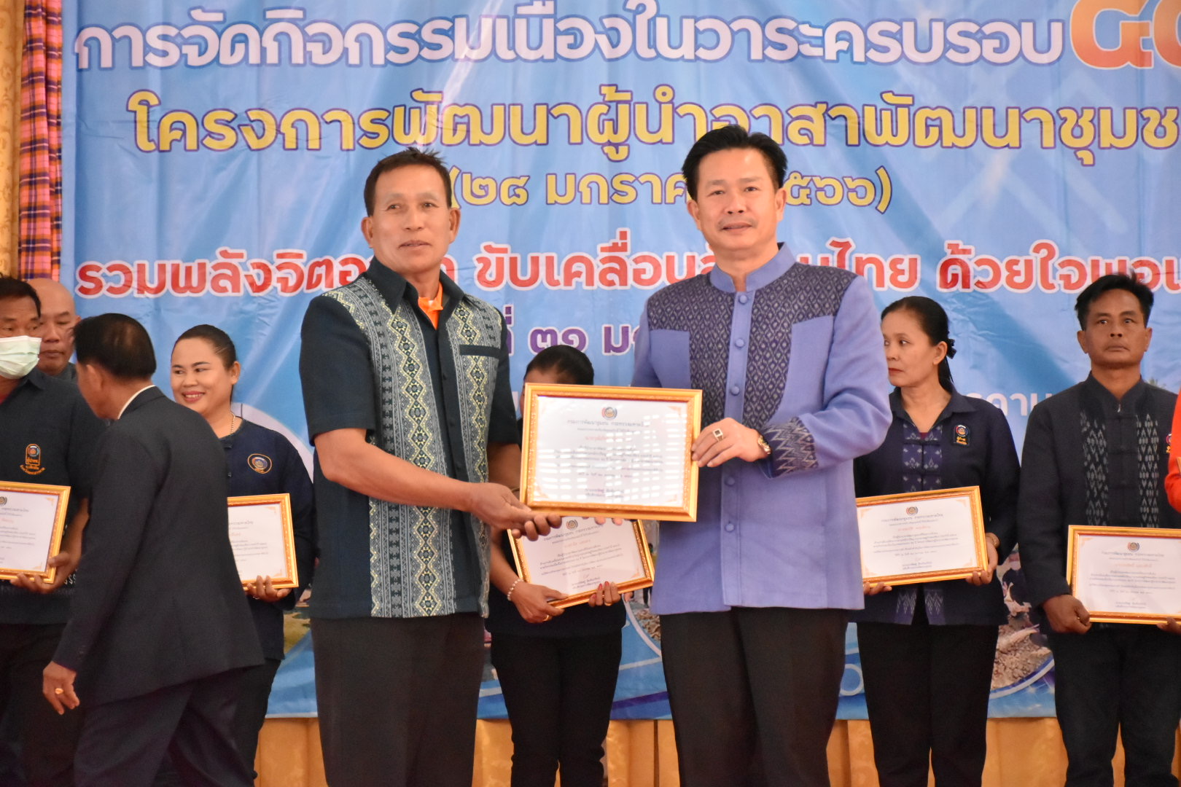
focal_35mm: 105
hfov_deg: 19.5
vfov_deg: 13.0
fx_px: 3444
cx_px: 590
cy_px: 394
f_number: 5
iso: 4000
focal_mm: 70
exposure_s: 1/200
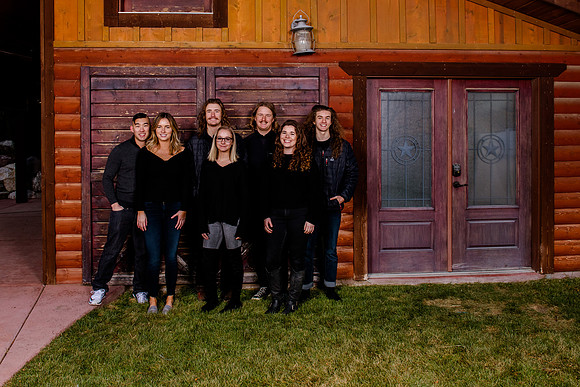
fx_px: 532
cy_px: 146
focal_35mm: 33
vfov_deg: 39.7
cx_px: 259
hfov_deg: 57.0
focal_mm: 26
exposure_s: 1/200
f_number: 9
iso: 200
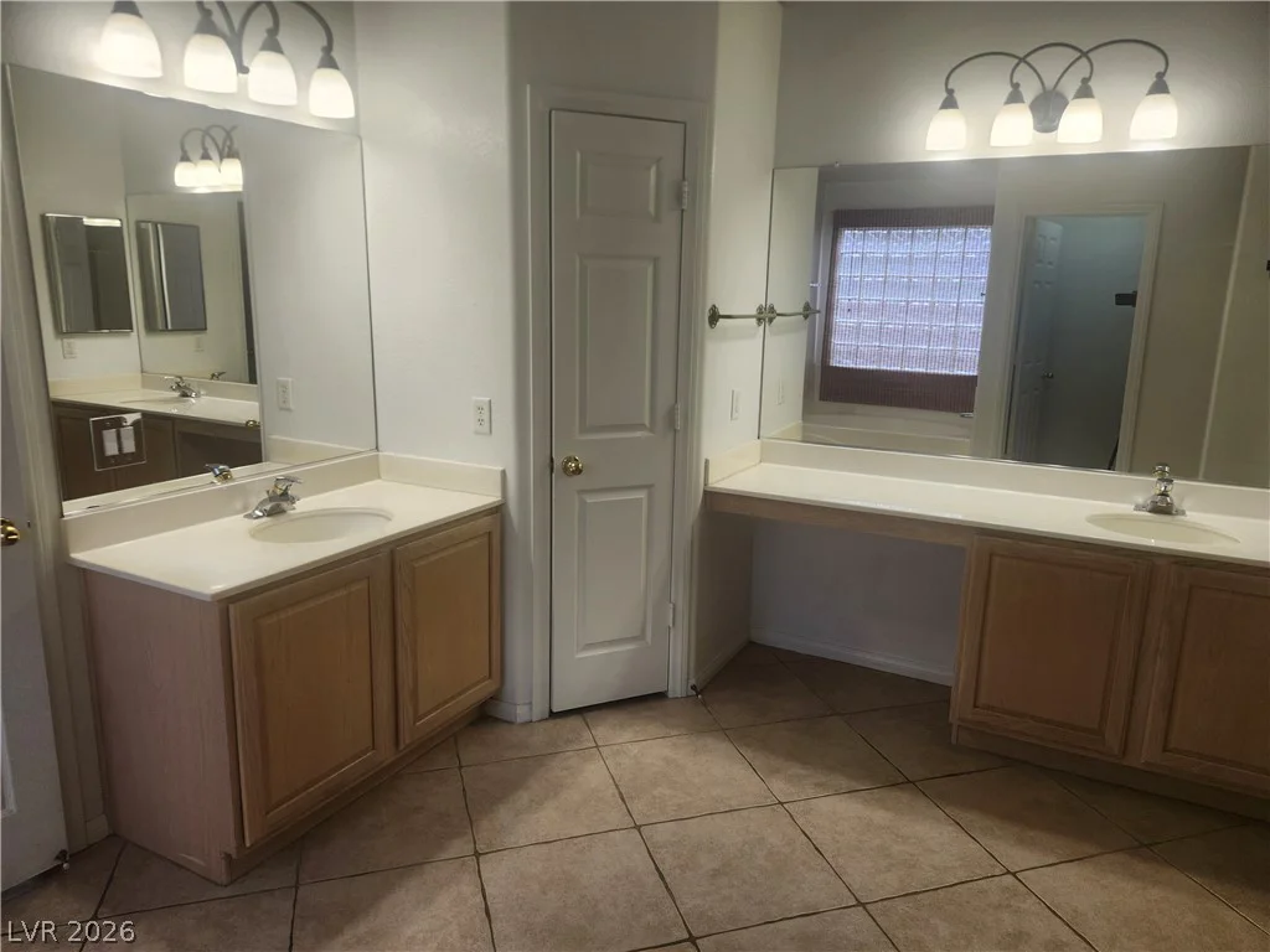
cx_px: 635
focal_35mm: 23
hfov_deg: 73.9
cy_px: 476
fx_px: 844
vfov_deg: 58.9
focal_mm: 5.54
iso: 100
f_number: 1.8
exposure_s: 1/180
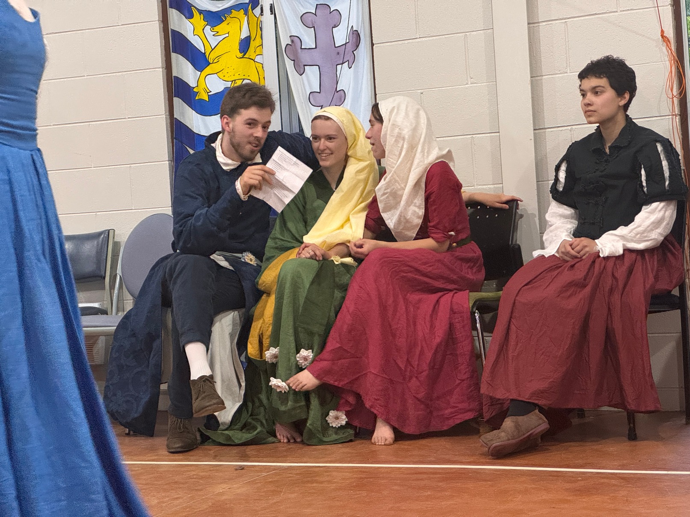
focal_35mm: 77
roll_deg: +3.3
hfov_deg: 25.3
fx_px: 1535
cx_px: 345
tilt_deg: -2.0
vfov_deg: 19.1
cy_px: 258
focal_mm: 9
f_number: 2.8
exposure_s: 1/50
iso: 500
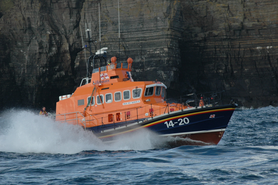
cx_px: 139
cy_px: 92
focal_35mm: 278
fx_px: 2141
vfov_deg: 4.9
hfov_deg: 7.4
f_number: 6.3
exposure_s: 1/640
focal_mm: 185
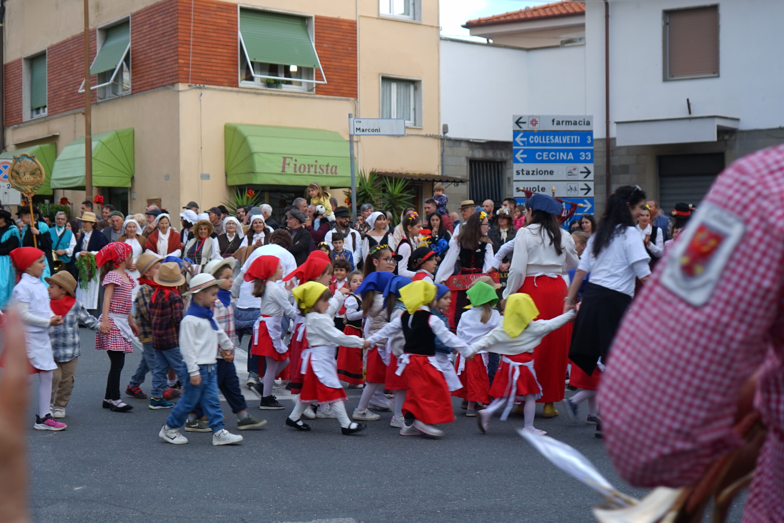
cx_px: 392
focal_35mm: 57
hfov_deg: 35.1
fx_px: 1241
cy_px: 262
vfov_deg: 23.8
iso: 50
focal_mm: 38
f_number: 4
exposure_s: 1/50
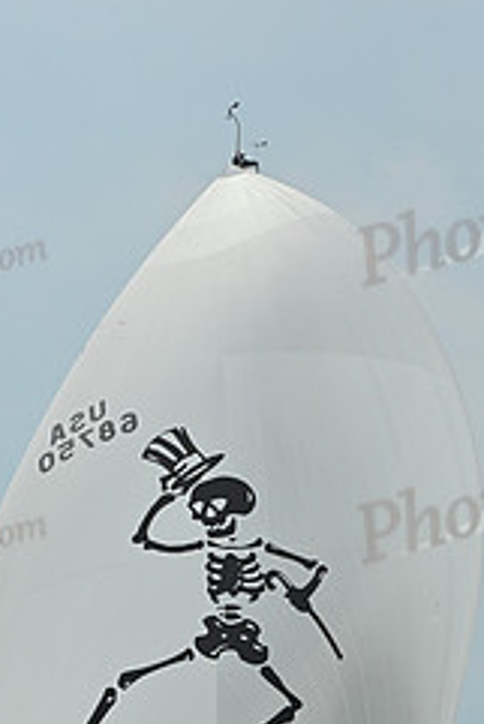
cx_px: 203
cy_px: 685
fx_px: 9706
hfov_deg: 2.9
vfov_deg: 4.3
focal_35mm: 482
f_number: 11
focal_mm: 200
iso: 320
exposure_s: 1/1600
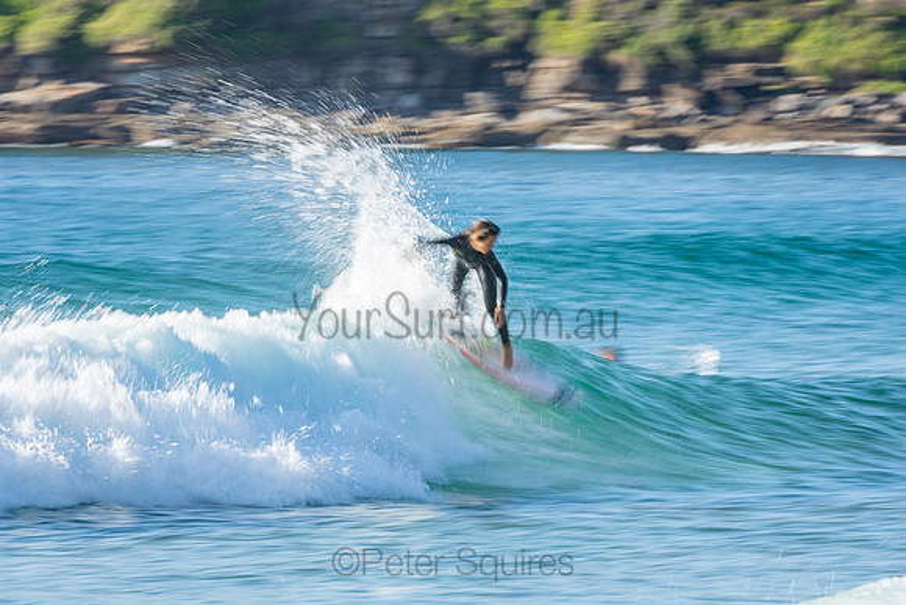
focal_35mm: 600
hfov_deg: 3.4
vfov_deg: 2.3
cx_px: 453
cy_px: 302
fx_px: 15103
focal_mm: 400
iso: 100
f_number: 18
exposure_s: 1/30
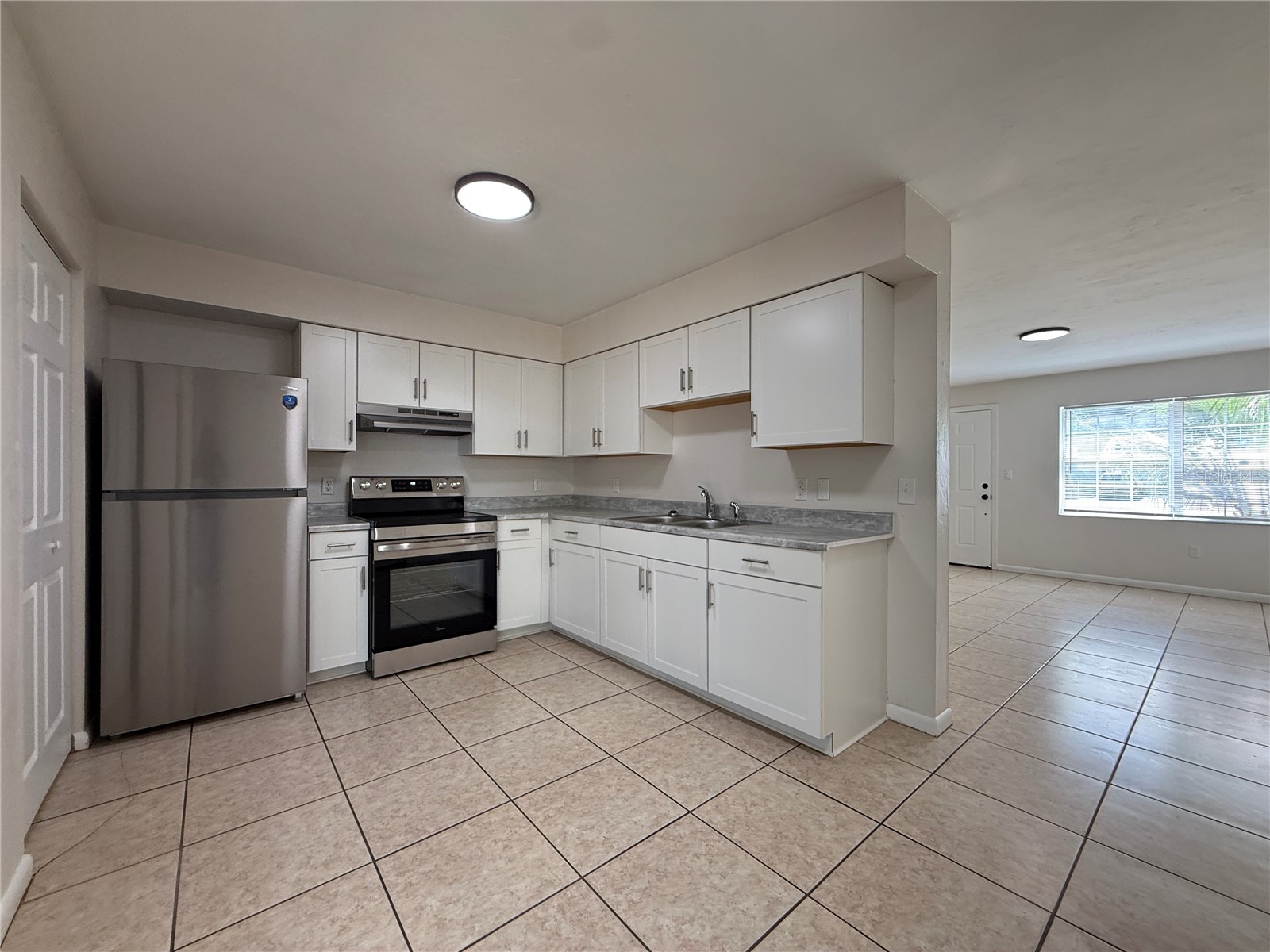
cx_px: 635
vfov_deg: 85.7
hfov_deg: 102.1
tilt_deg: +0.4
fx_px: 514
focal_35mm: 14
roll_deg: -0.3
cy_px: 476
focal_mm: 2.22
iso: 160
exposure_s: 1/120
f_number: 2.2
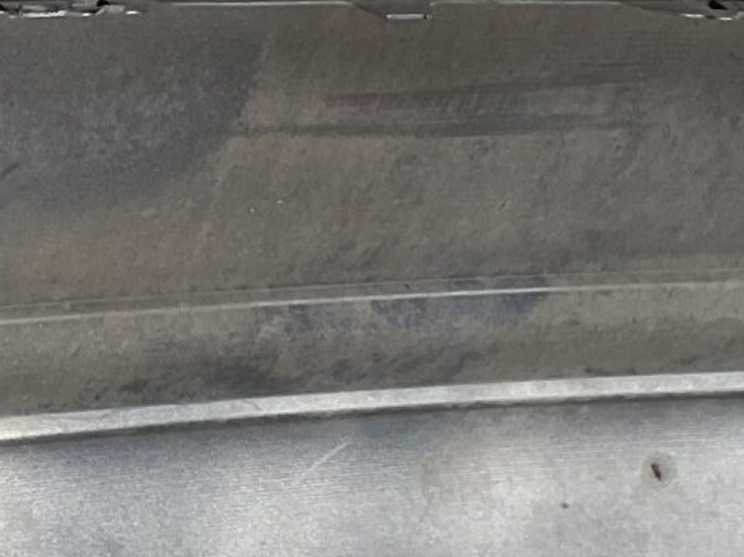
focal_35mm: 135
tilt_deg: -32.0
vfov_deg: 11.0
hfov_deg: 13.5
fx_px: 2900
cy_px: 389
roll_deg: -13.8
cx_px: -483
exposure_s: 1/378
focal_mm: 3
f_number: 1.8
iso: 16
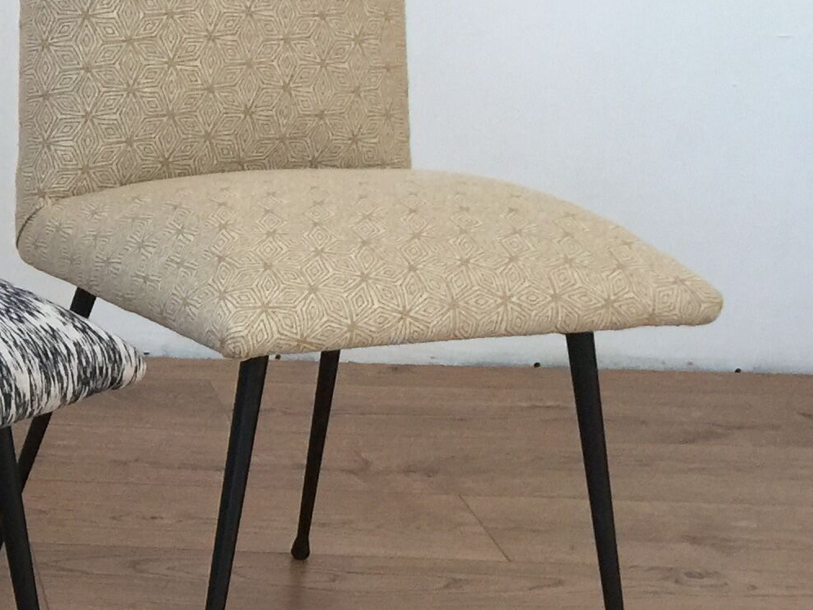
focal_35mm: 95
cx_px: -429
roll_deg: +0.4
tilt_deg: -21.5
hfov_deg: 18.2
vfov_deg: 15.5
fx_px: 2231
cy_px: 480
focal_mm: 4.15
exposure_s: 1/33
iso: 64
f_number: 2.2
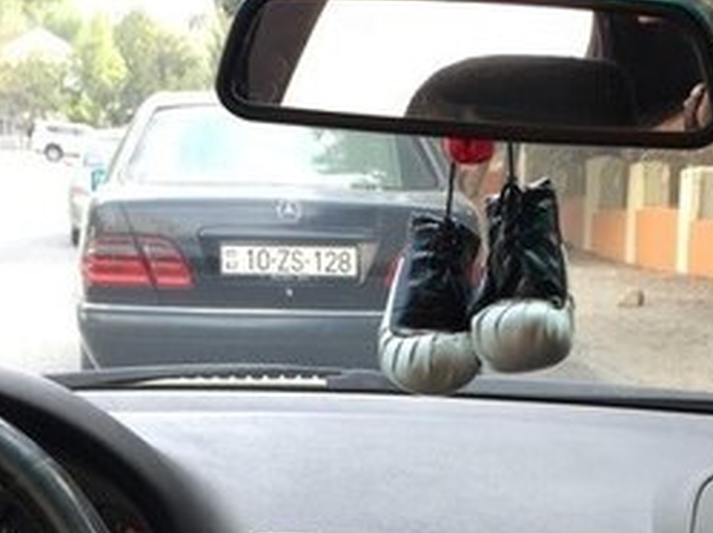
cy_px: 629
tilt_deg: -13.3
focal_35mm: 77
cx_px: 415
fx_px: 1584
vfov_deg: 18.2
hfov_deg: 25.3
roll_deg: -1.0
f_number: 2.2
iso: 32
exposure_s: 1/110
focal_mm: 4.15
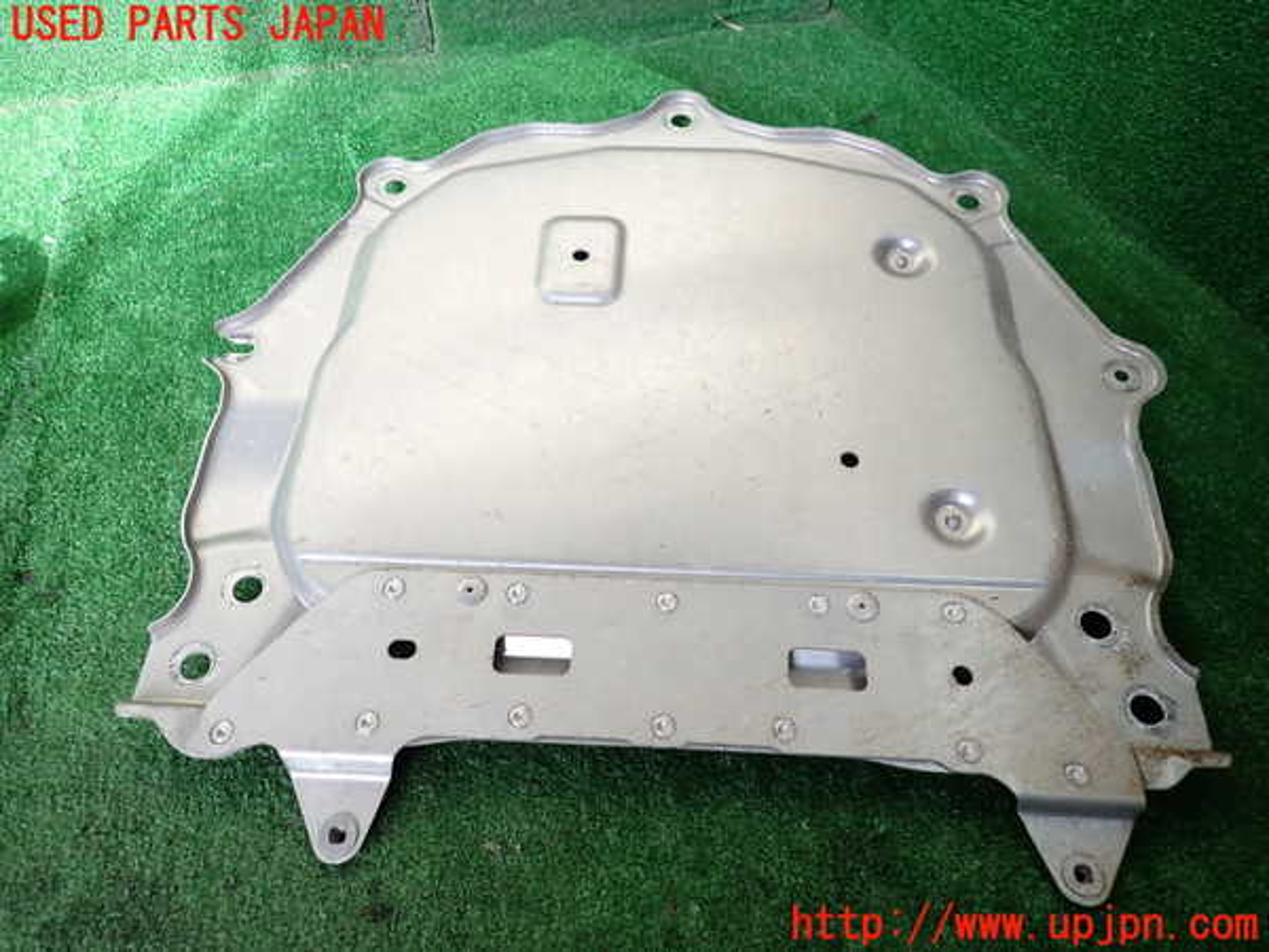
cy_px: 476
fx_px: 916
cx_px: 634
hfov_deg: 69.4
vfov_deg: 54.9
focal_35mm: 25
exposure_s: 1/125
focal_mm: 4.5
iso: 100
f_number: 2
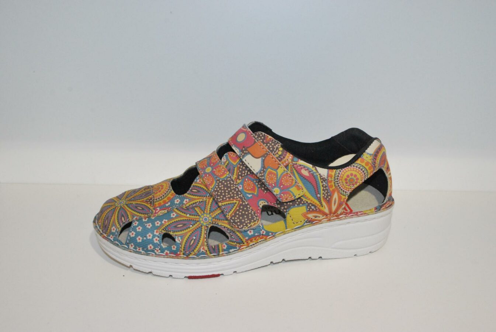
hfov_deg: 49.5
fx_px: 538
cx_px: 248
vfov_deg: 34.3
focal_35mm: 39
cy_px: 166
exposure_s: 1/200
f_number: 10
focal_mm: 26
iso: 1600
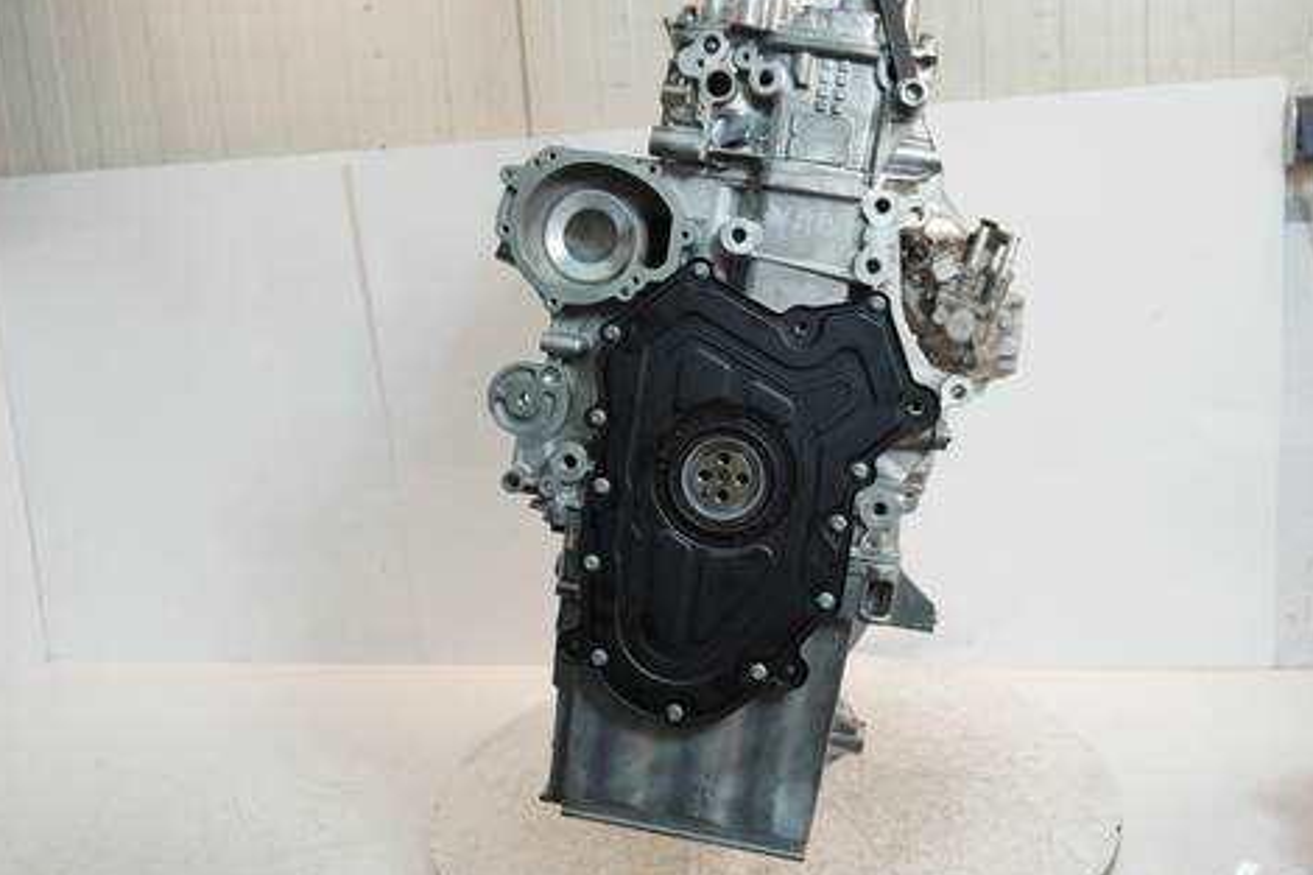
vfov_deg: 38.8
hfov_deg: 55.8
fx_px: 1240
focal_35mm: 34
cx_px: 654
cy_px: 383
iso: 250
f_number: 3.8
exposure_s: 1/60
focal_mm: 16
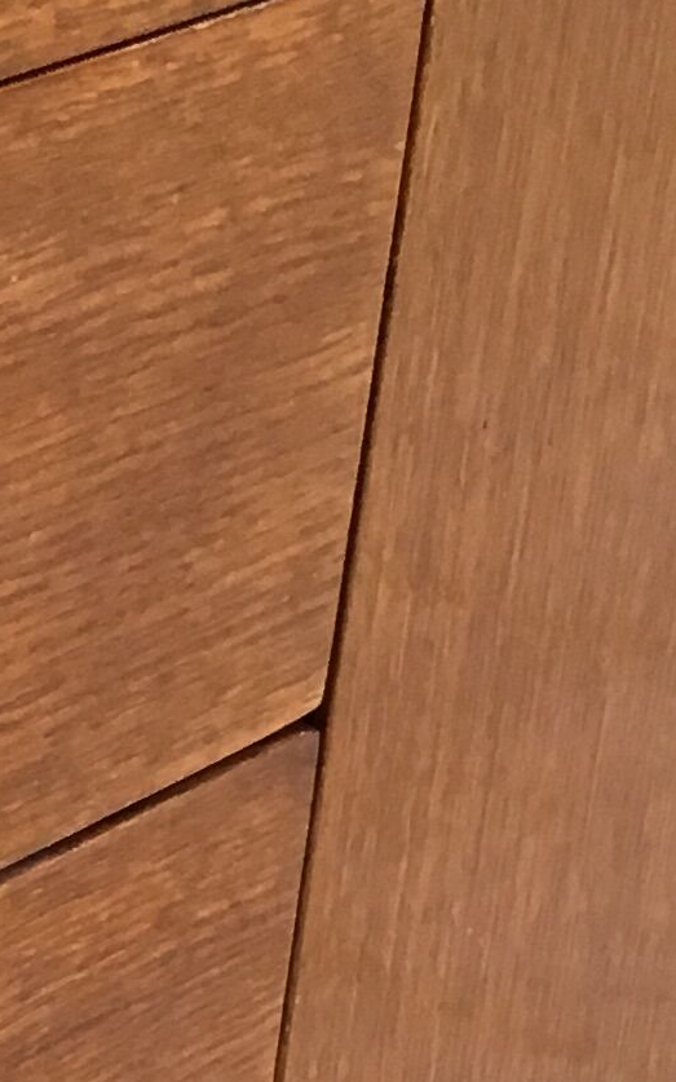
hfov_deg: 8.2
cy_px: 1338
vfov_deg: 13.7
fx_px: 4363
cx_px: -905
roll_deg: +0.4
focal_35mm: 148
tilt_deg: -30.0
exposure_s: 1/33
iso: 50
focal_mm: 4.15
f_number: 2.2
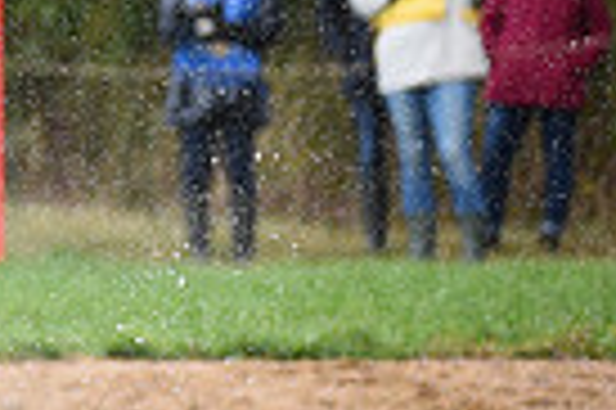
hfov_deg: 2.4
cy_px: -185
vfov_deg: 1.6
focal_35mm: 849
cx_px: -629
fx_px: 14510
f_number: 4.5
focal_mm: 200
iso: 1600
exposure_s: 1/1000
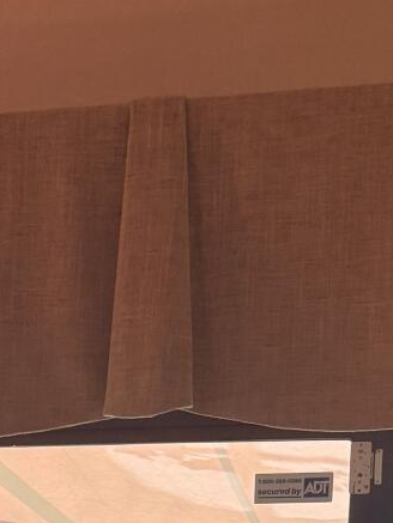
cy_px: 1130
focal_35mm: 119
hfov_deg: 12.4
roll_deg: -2.5
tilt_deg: -10.9
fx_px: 1800
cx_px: 44
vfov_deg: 13.5
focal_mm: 5.96
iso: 40
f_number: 1.6
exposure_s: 1/236
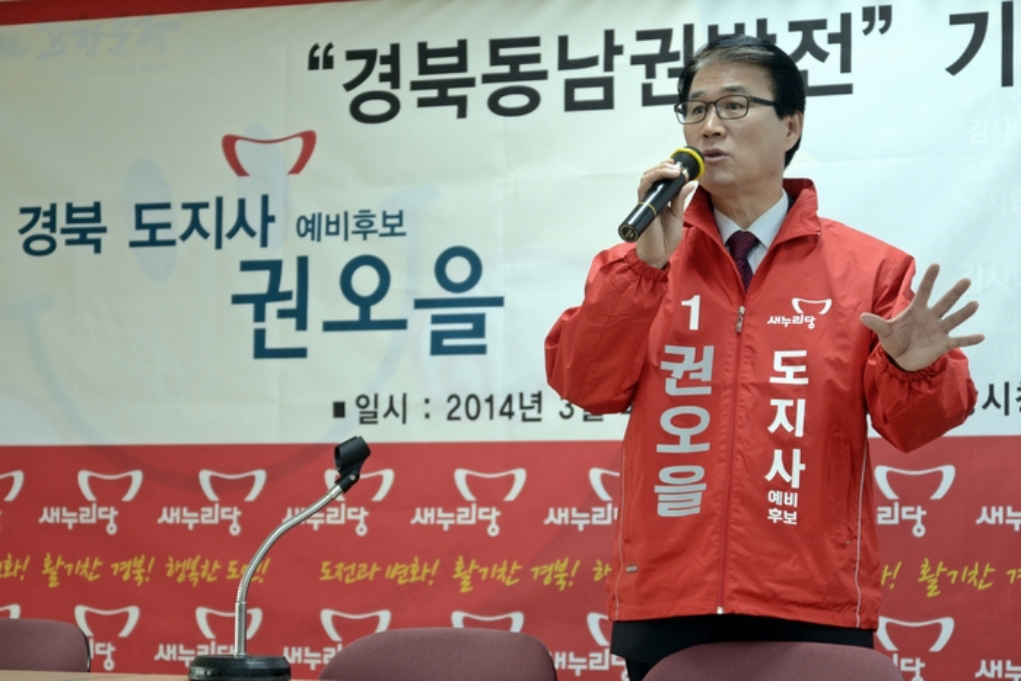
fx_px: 2411
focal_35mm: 85
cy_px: 340
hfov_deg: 23.9
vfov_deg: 16.1
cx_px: 510
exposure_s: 1/100
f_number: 4.5
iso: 1400
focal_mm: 85
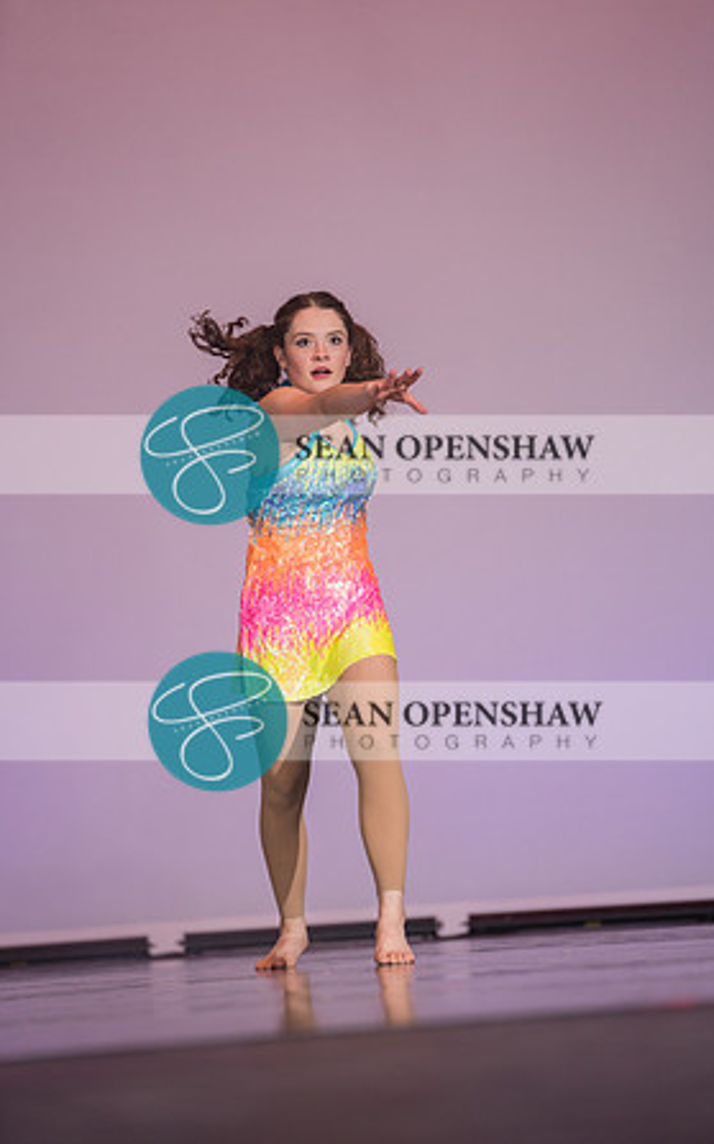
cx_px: 374
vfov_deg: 17.4
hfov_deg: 10.9
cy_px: 571
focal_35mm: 120
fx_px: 3740
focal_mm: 117
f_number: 2.8
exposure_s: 1/500
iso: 400
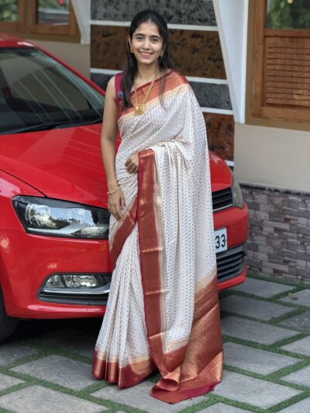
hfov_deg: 14.8
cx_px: 155
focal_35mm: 100
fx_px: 1194
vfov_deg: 19.6
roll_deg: -1.0
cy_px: 206
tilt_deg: -11.2
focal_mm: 16.89
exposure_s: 1/121
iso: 200
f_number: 2.8
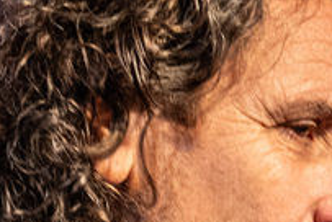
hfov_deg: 1.2
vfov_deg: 0.8
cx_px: 600
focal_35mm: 1652
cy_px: 686
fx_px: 15257
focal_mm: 210
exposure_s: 1/125
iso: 1250
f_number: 5
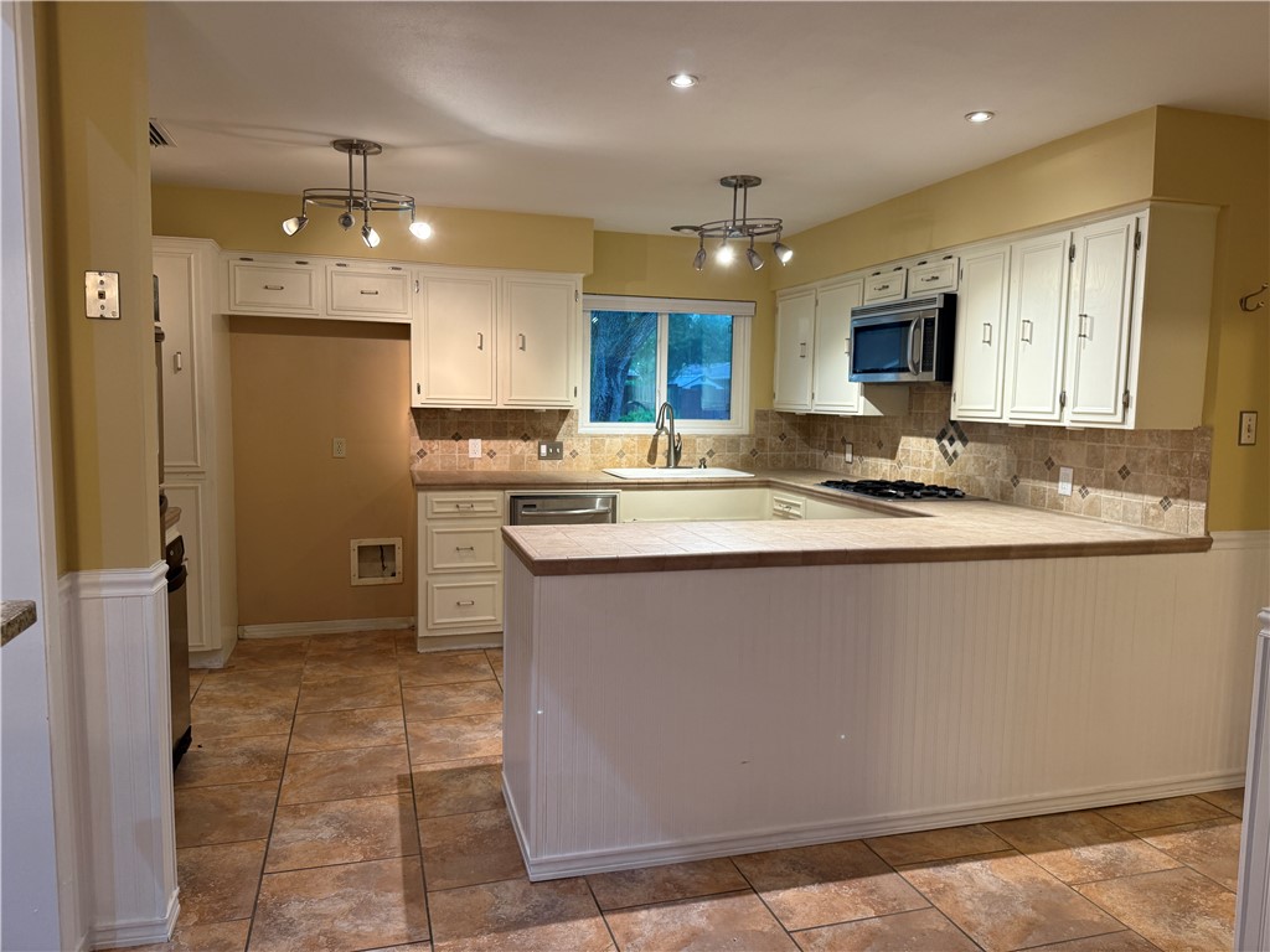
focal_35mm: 24
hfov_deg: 71.6
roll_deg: -1.6
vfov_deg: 56.8
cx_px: 635
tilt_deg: -5.7
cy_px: 476
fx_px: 881
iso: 160
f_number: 1.78
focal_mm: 6.76
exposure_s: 1/60
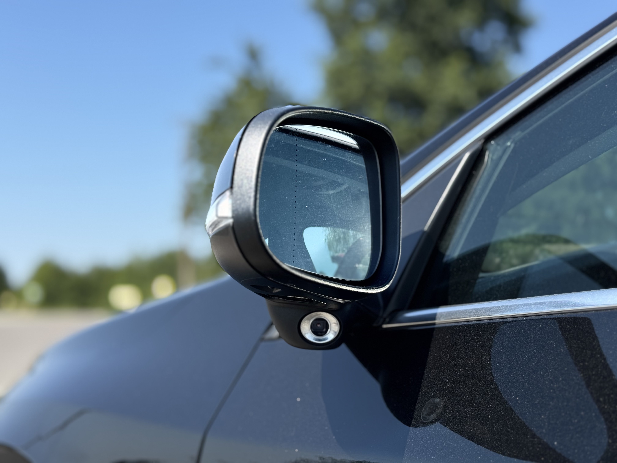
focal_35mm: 48
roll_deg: +0.2
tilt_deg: +5.0
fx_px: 856
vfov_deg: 30.3
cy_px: 232
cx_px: 308
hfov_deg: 39.7
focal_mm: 6.76
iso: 64
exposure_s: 1/1597
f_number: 1.78
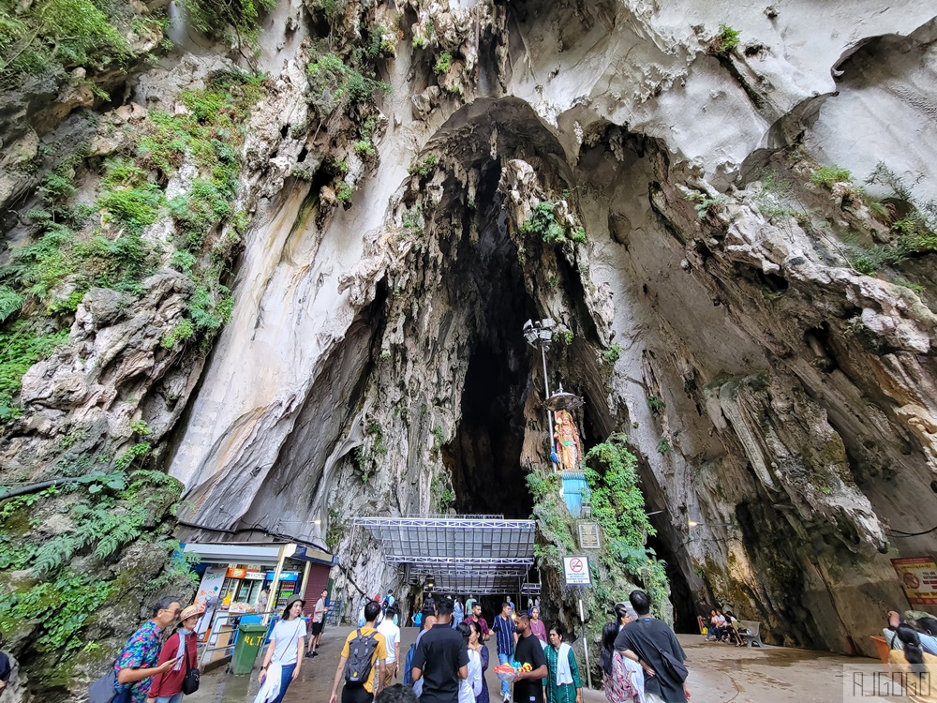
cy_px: 352
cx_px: 468
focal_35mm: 13
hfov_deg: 106.2
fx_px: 352
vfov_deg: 89.9
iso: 125
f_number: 2.2
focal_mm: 2.2
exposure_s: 1/60
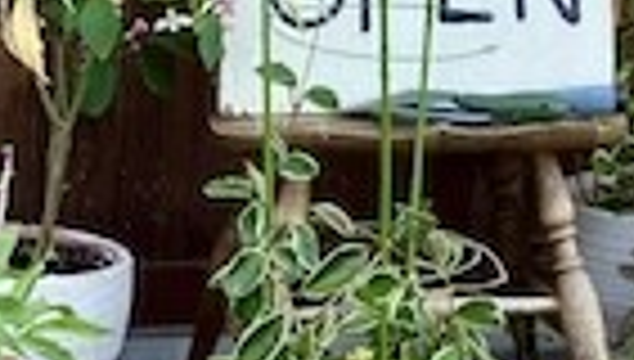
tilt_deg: +6.5
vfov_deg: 7.9
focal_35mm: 138
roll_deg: -2.5
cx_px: 589
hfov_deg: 15.3
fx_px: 2325
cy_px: -652
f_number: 1.8
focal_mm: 3.99
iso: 25
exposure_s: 1/185
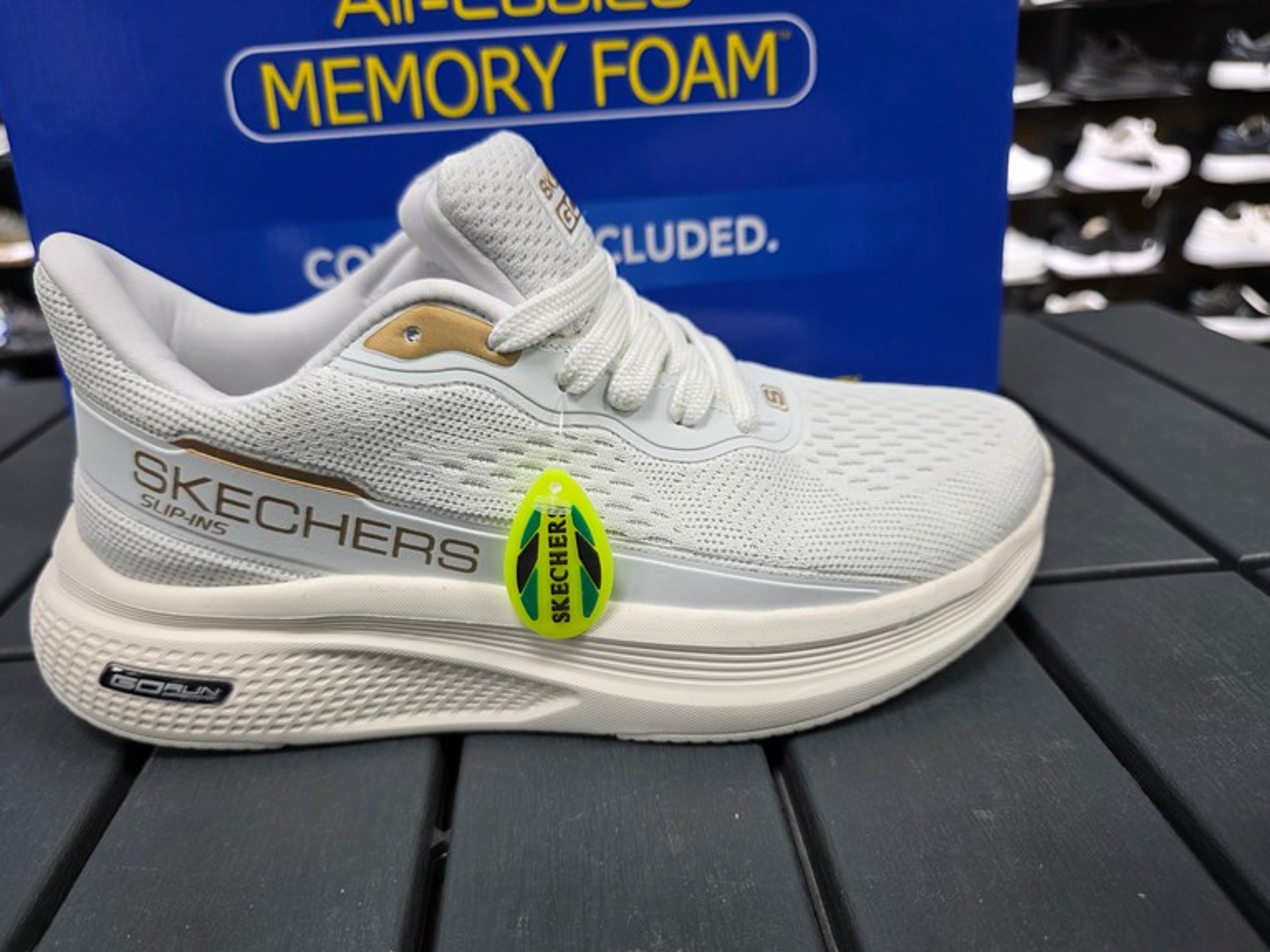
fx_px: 880
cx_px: 611
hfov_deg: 71.6
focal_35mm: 24
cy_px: 485
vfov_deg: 56.8
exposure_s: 1/100
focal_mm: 6.3
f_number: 1.7
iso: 160
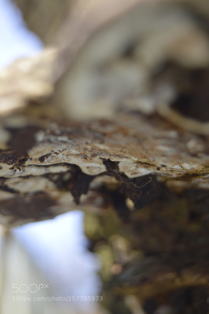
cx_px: 104
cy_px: 157
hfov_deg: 16.5
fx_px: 720
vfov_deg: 24.6
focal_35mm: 82
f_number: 5.6
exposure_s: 1/125
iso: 160
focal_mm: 55
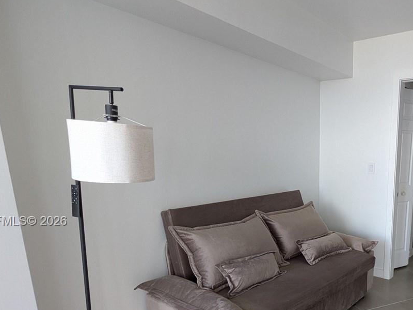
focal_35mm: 28
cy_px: 222
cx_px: 319
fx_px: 334
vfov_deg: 48.3
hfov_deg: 59.4
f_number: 2.2
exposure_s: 1/30
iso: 60
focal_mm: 1.83
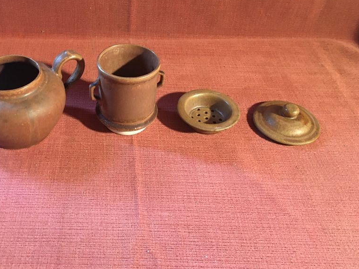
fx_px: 394
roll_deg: -0.6
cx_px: 127
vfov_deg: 37.5
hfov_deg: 48.4
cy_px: 103
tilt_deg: -38.4
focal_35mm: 38
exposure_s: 1/20
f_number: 2.2
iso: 200
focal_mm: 4.15
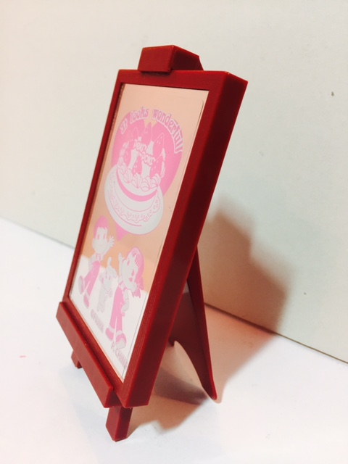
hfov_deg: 48.2
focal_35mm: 29
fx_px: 389
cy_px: 232
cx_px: 174
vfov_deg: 61.7
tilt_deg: -19.6
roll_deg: -1.6
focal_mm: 4.15
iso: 125
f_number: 2.2
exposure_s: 1/33
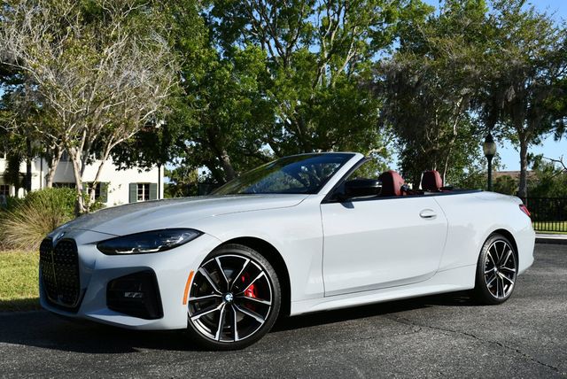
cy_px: 190
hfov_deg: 48.4
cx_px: 284
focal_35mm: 40
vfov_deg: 33.5
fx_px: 631
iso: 110
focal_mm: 20
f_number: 8
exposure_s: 1/250
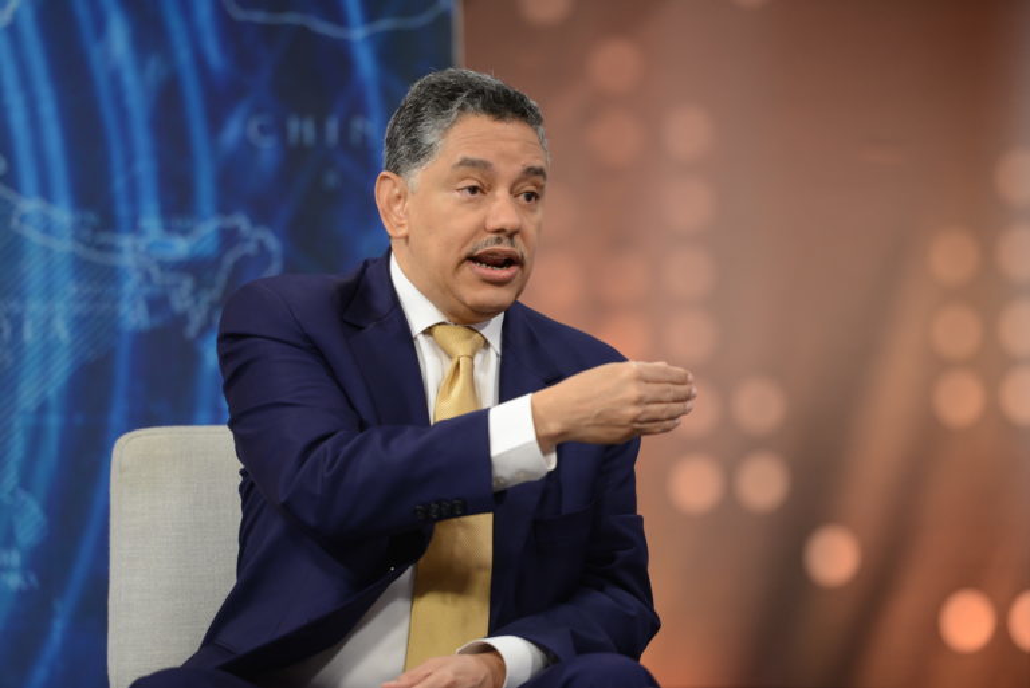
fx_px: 5725
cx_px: 515
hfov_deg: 10.3
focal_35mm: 200
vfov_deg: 6.9
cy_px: 344
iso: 1000
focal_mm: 200
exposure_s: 1/125
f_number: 2.8
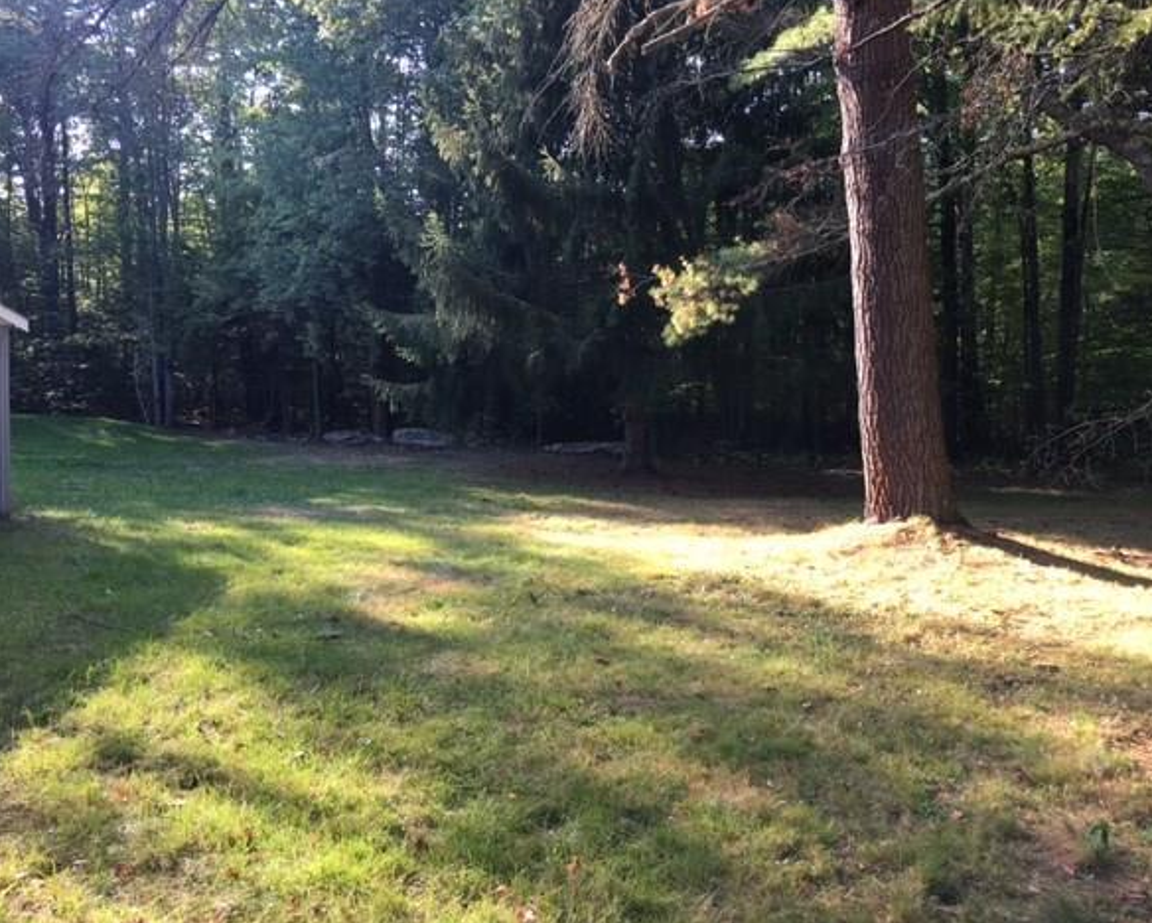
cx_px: 562
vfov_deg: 47.2
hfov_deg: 57.1
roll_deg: -0.6
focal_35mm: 31
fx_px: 1058
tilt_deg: -3.0
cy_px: 454
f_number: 2.2
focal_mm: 4.15
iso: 32
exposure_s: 1/120
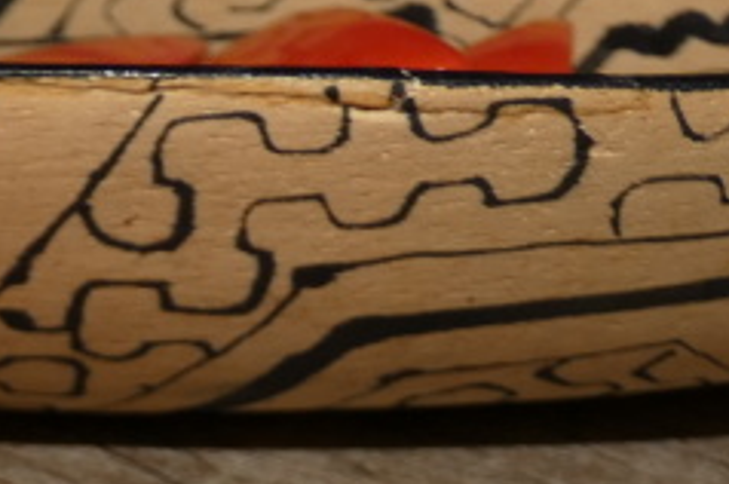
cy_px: 545
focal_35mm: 70
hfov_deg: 27.6
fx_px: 1416
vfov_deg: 18.6
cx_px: 44
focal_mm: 5.3
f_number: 3.3
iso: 100
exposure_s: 1/125
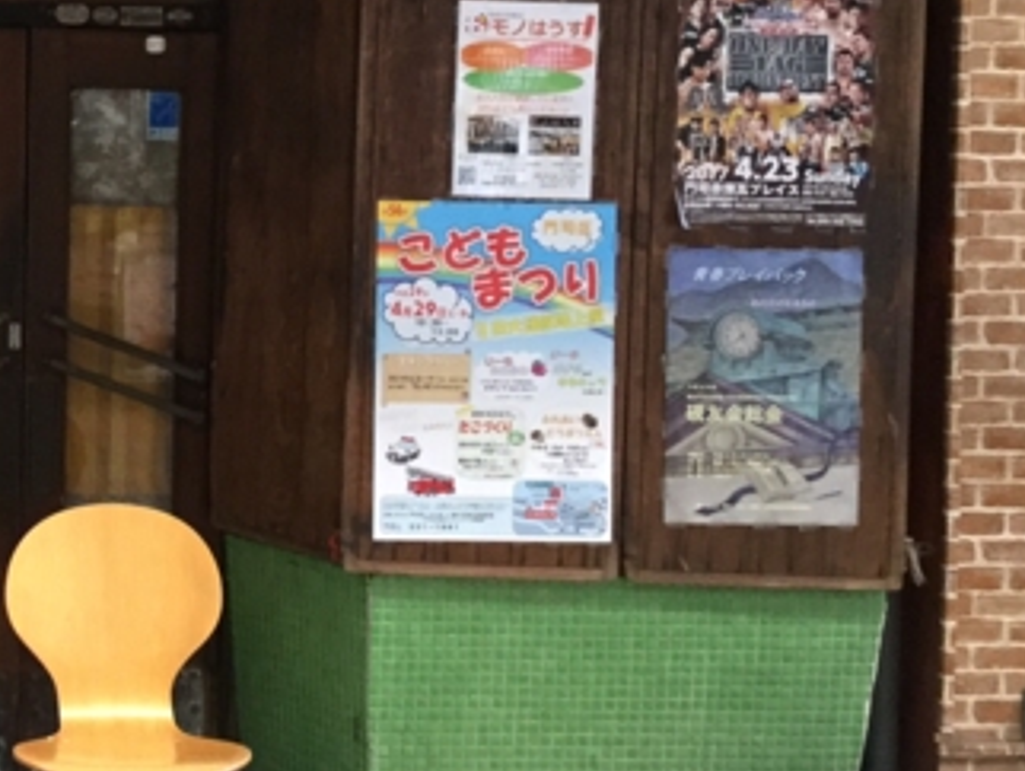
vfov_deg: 19.1
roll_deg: -2.8
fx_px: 2282
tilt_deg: -1.5
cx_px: -41
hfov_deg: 24.0
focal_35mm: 77
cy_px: 207
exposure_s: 1/30
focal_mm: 3.3
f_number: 2.4
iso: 125
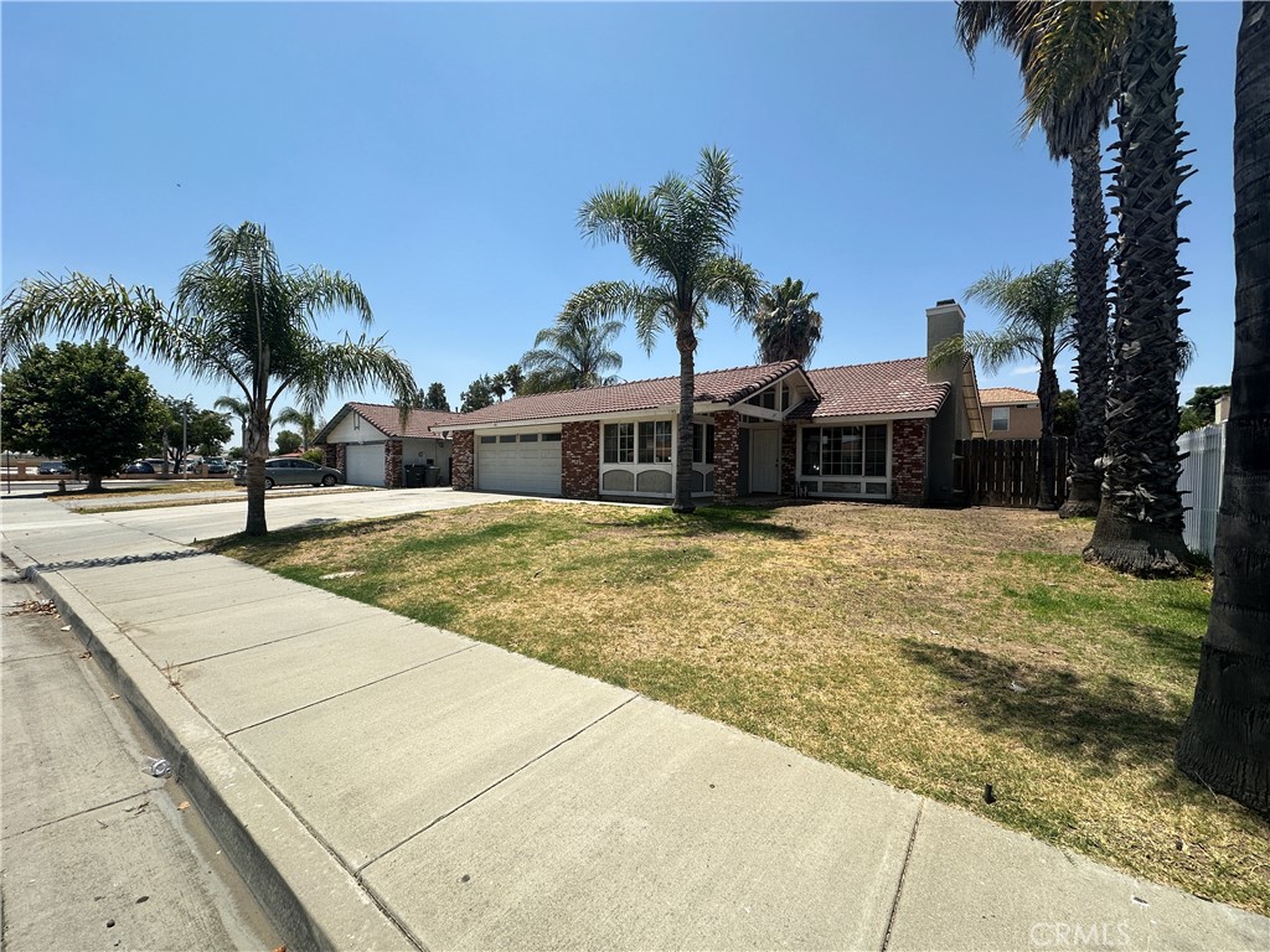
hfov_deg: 102.1
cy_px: 476
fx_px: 514
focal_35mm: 14
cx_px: 635
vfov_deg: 85.7
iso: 50
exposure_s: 1/2451
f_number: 2.2
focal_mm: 2.22
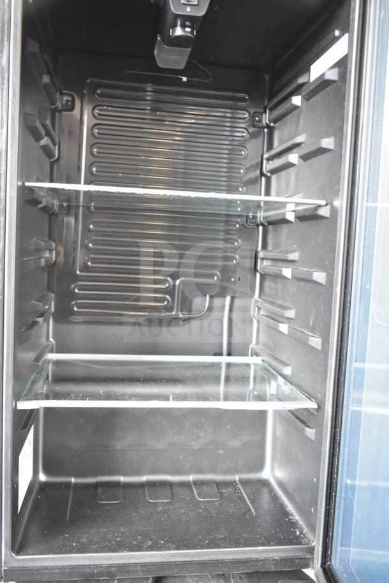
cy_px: 292
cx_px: 194
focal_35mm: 33
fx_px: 534
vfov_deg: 57.2
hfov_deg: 40.0
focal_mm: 22
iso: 2500
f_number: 3.8
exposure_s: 1/40
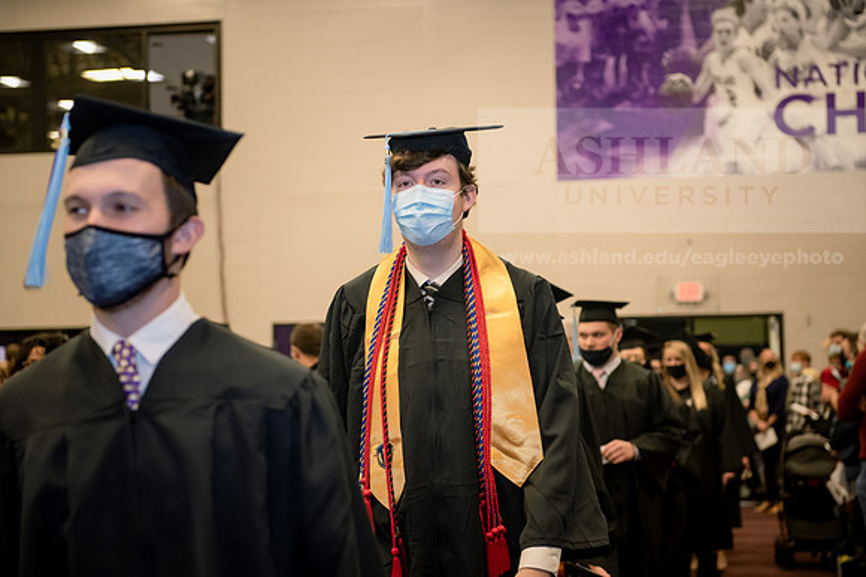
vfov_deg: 19.5
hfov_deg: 28.8
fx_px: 1684
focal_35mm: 70
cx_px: 433
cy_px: 288
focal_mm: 70
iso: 1600
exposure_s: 1/200
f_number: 3.5
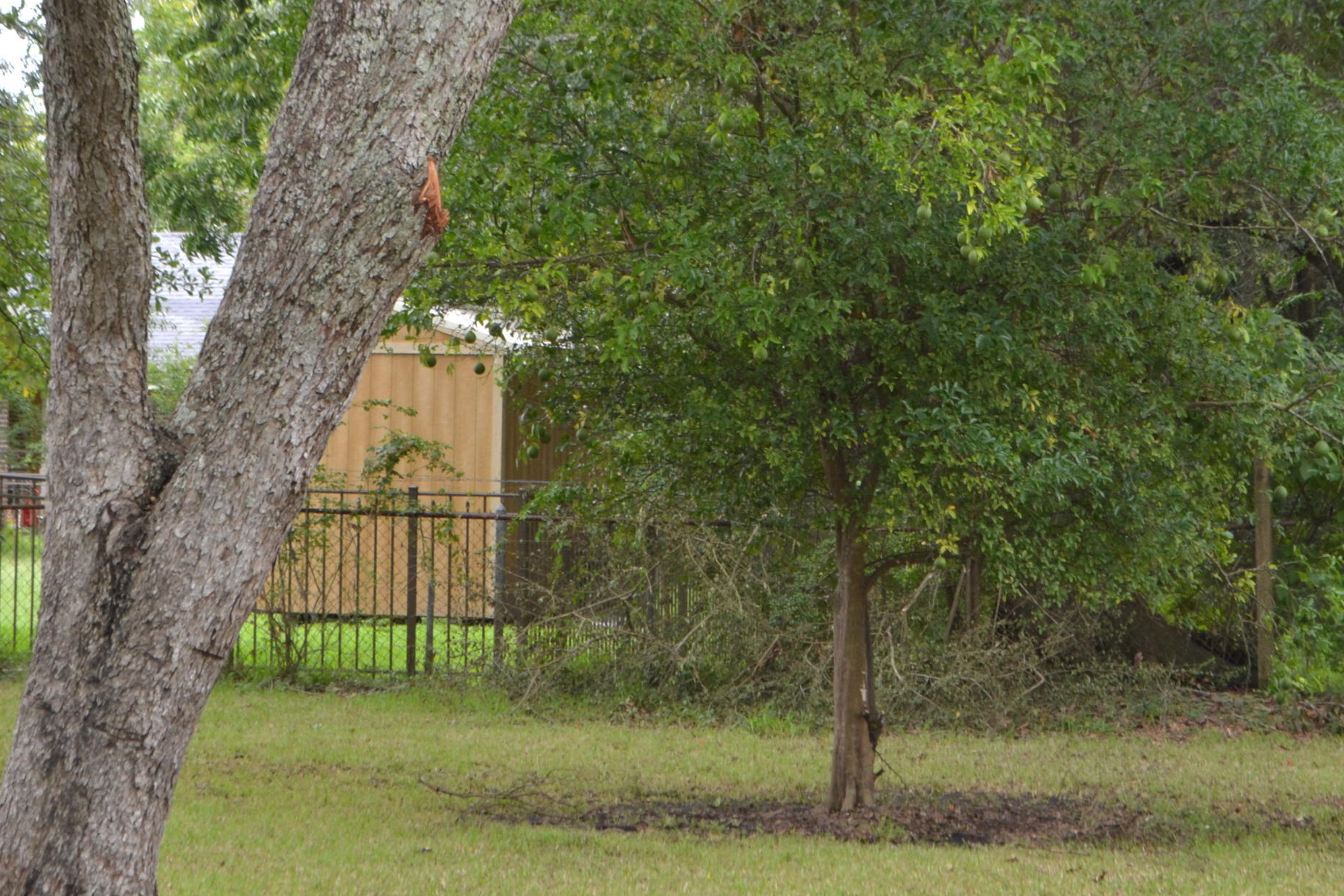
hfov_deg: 15.3
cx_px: 831
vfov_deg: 10.2
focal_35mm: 134
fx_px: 4995
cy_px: 240
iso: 400
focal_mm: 55
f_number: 5.6
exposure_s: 1/100
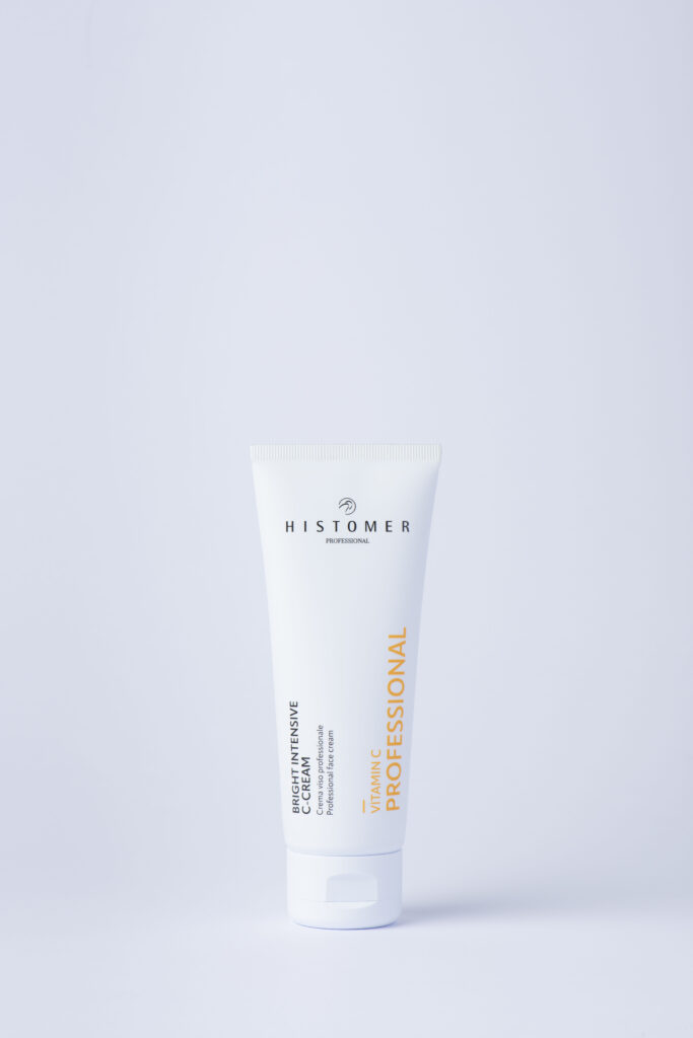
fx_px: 3031
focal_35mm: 105
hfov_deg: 13.0
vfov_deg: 19.5
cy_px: 519
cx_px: 346
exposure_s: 1/160
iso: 100
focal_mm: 105
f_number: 16
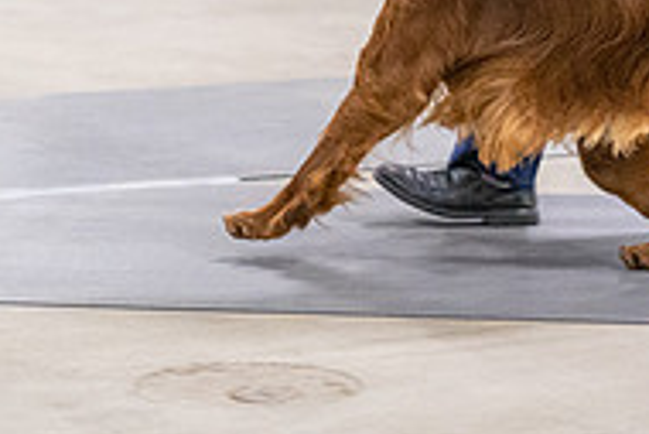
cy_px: -217
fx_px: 3861
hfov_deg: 9.6
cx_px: 625
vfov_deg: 6.4
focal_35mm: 214
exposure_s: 1/320
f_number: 3.2
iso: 6400
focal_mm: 70
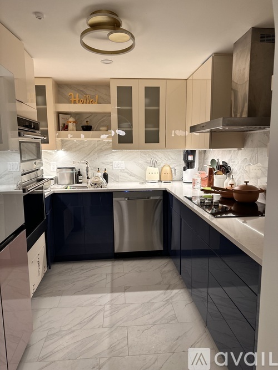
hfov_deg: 56.8
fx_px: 257
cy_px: 185
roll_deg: -0.1
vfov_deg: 71.6
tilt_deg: -8.7
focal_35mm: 24
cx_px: 139
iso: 200
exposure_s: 1/60
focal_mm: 6.86
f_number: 1.78
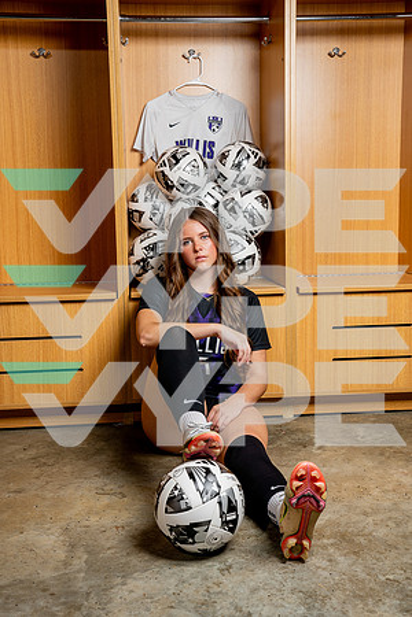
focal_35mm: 44
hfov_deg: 30.5
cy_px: 308
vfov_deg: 44.5
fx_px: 755
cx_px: 206
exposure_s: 1/250
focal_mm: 44
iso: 200
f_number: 8
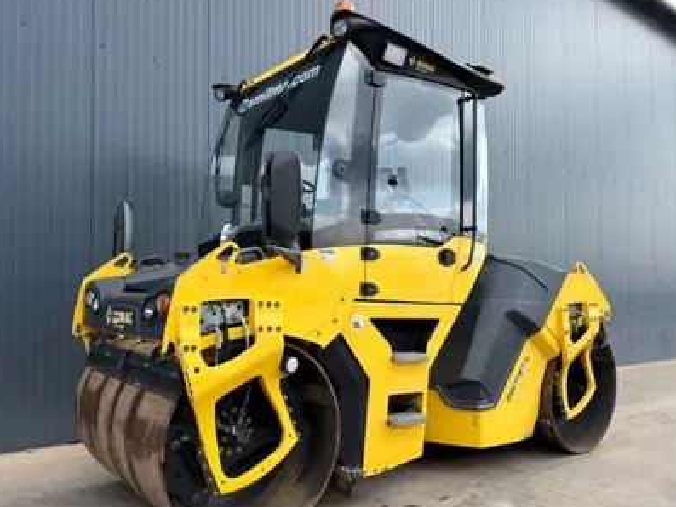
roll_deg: -0.2
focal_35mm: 29
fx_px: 566
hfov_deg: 61.6
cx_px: 317
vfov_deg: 48.2
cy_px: 281
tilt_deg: +2.4
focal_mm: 6.76
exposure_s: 1/1401
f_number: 1.78
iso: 80
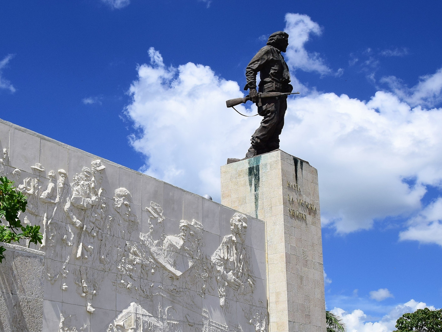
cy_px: 207
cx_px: 149
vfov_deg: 26.5
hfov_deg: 34.6
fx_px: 702
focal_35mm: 55
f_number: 8
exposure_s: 1/320
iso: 200
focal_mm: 18
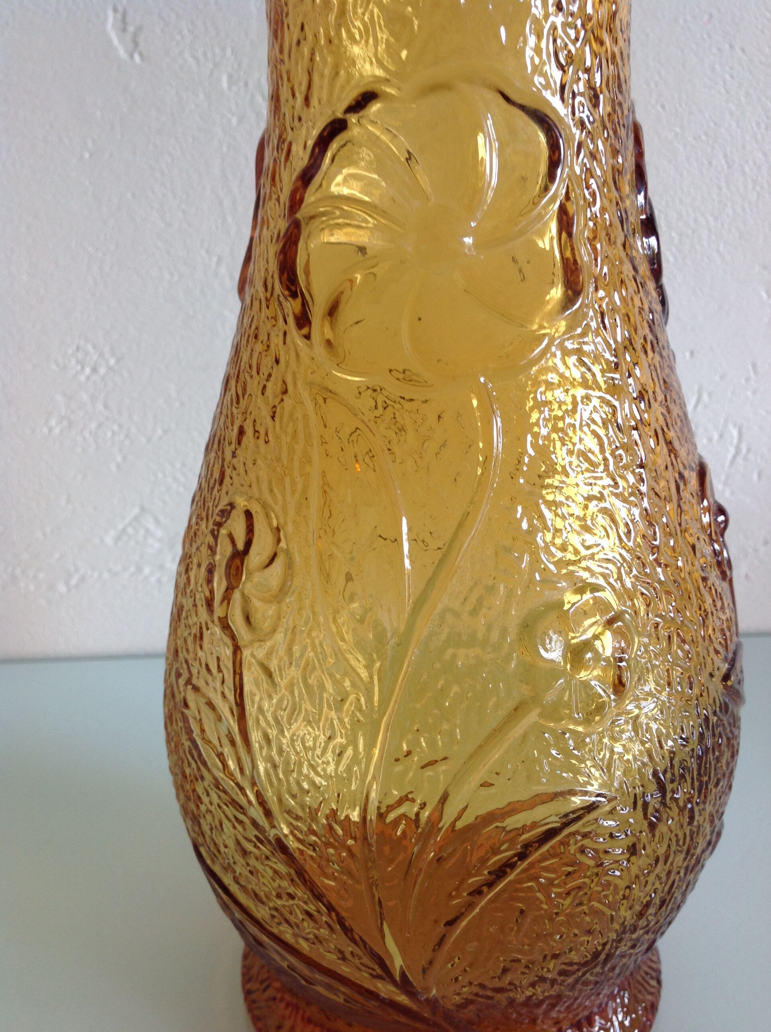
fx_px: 1042
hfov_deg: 40.6
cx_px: 386
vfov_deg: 52.7
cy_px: 516
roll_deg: +2.8
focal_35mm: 35
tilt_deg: -17.4
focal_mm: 4.28
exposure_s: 1/20
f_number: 2.4
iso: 64
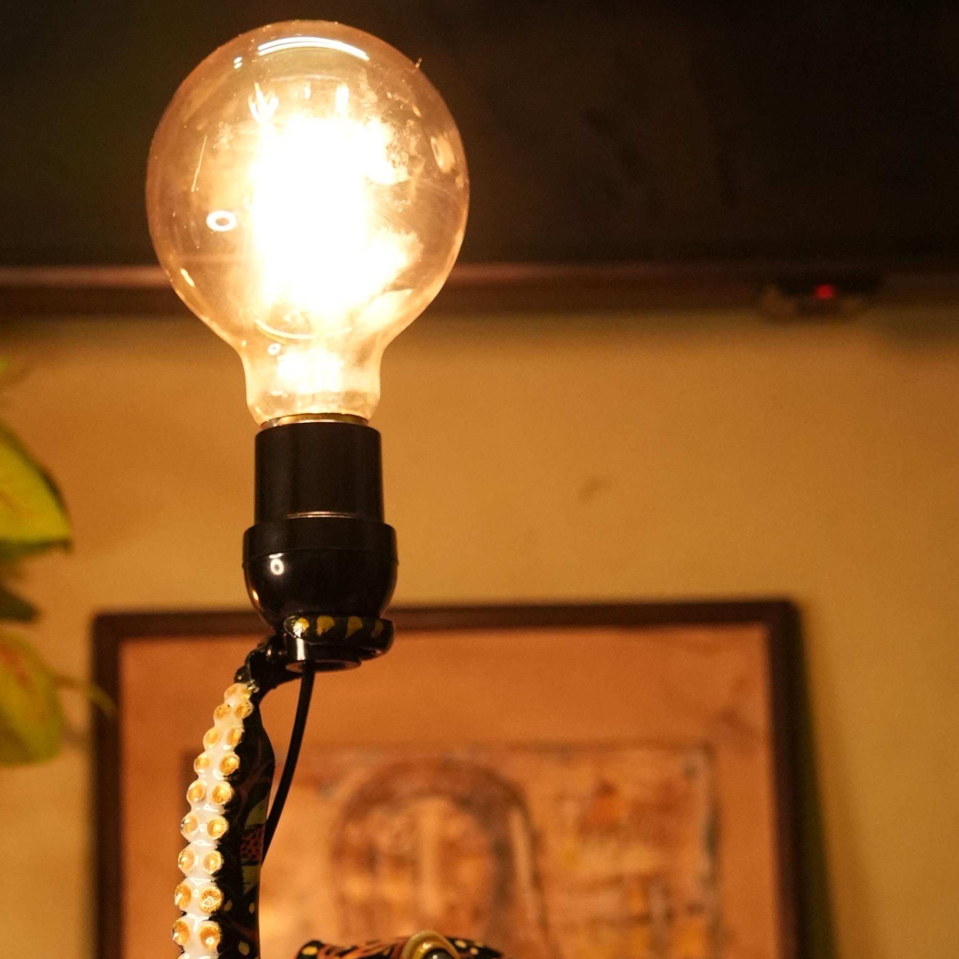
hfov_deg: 17.3
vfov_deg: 17.0
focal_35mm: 100
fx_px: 3137
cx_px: 289
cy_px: 971
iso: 6400
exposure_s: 1/200
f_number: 5.6
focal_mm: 54.6
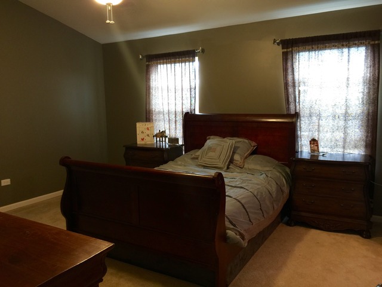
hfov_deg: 61.7
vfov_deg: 48.2
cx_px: 191
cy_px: 144
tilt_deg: -6.6
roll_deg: -0.2
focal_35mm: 29
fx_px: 320
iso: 64
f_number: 2.2
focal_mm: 4.15
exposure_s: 1/4
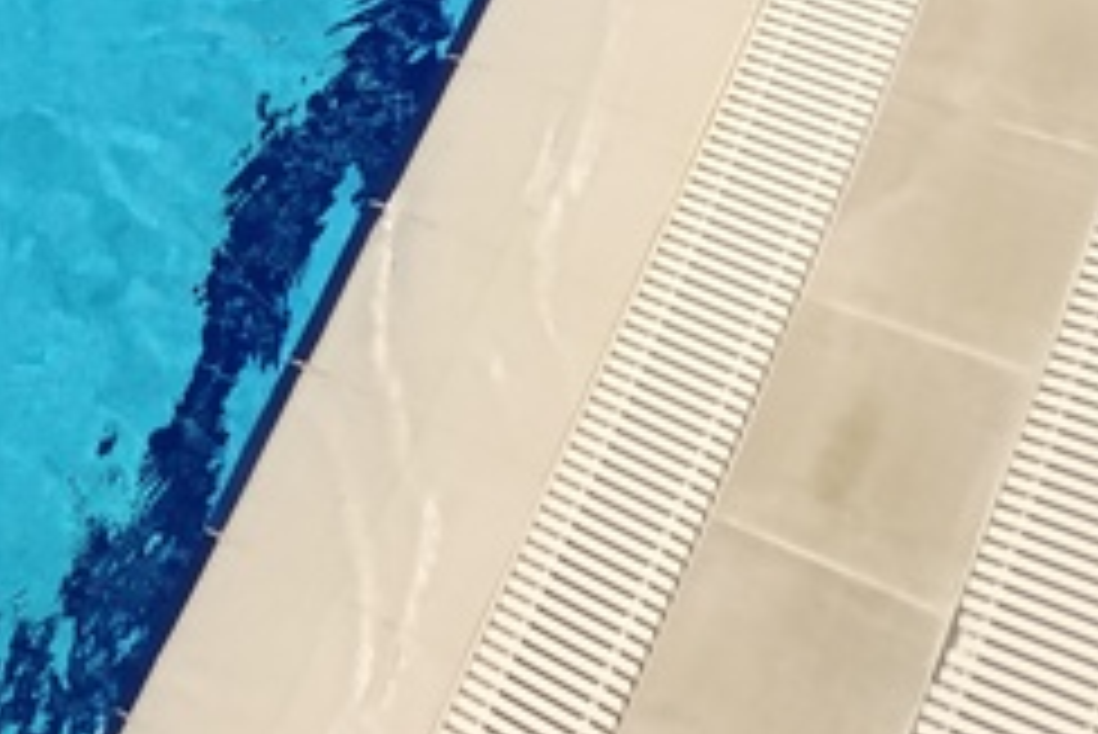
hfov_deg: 21.2
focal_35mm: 90
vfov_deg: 11.6
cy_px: -1184
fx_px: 2747
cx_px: -189
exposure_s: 1/100
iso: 1250
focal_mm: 6.14
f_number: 1.6
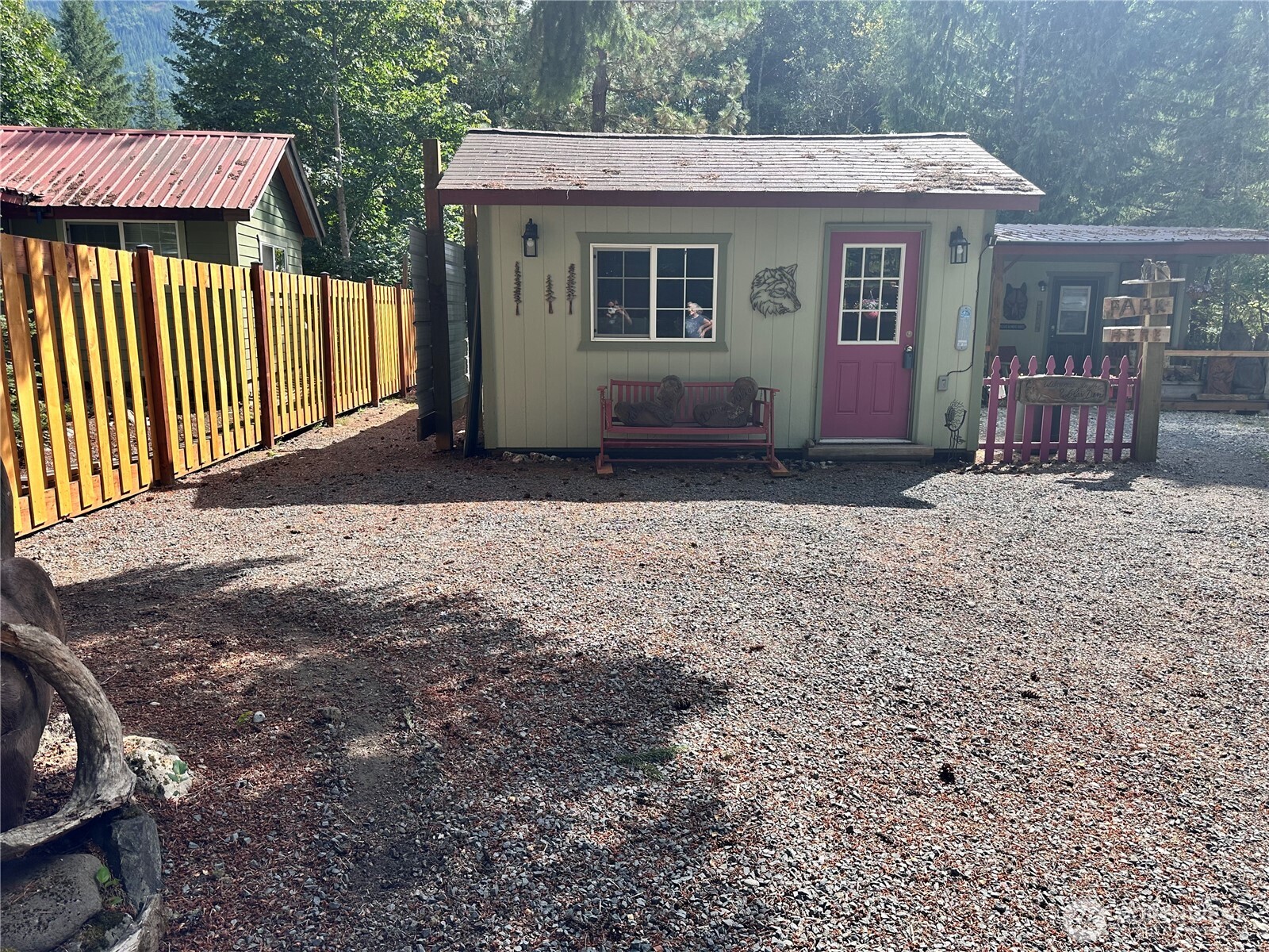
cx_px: 634
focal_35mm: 24
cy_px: 476
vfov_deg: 56.8
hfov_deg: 71.6
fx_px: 880
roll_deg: -0.5
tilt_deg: -10.3
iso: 80
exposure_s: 1/1664
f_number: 1.78
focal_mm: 6.86
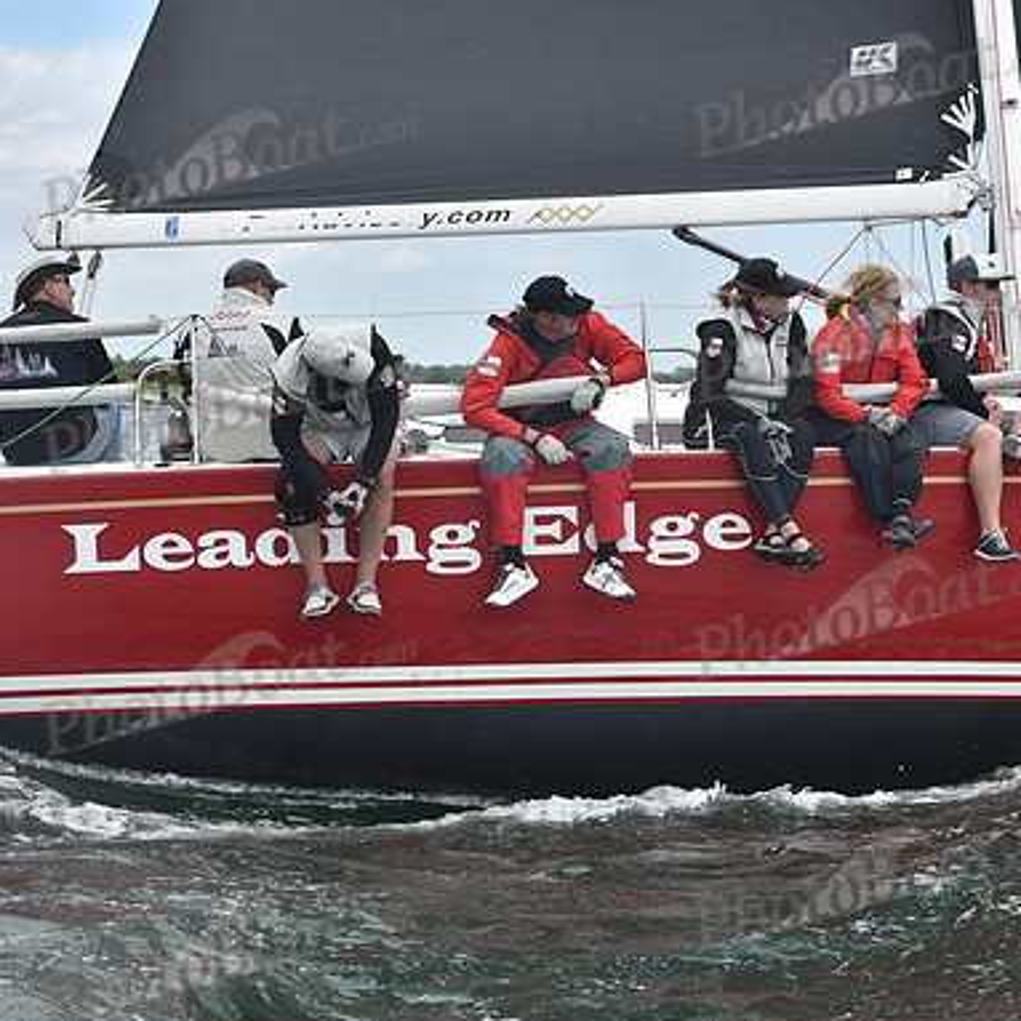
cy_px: 510
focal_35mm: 90
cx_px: 557
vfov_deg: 19.3
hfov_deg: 19.3
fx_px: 3003
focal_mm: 70
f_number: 5.6
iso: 250
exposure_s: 1/1000
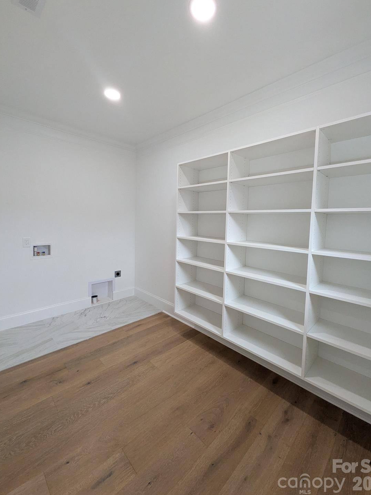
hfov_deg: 81.7
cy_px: 232
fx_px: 214
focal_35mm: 15
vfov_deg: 98.1
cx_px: 196
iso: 303
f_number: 2.2
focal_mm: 1.85
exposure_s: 1/120
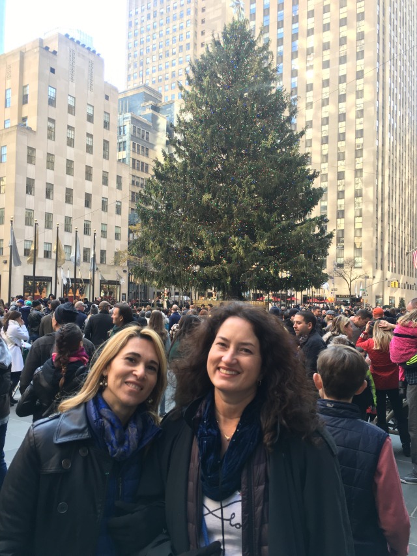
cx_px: 208
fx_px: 466
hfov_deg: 48.2
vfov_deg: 61.7
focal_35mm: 29
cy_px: 278
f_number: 2.2
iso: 40
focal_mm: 4.15
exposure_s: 1/120
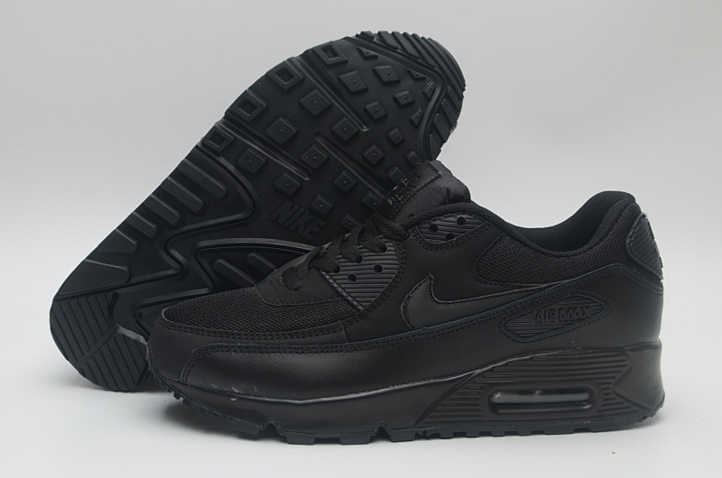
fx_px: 1021
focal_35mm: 51
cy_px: 239
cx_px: 361
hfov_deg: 39.0
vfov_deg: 26.4
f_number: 8
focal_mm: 34
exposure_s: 1/125
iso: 100
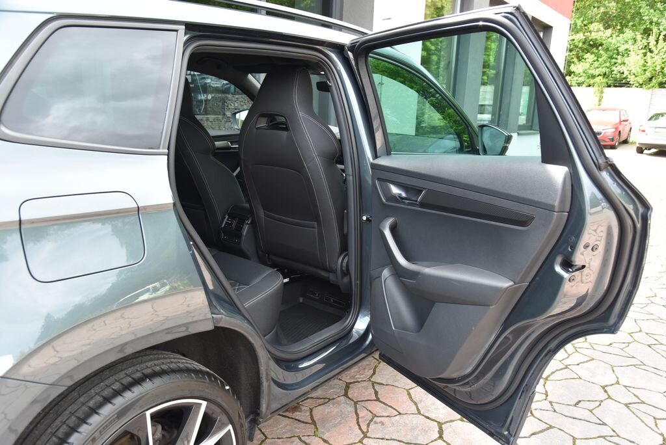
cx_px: 333
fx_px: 518
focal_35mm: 28
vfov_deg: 46.5
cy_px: 222
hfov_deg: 65.4
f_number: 5.6
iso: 500
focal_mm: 28
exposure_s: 1/125
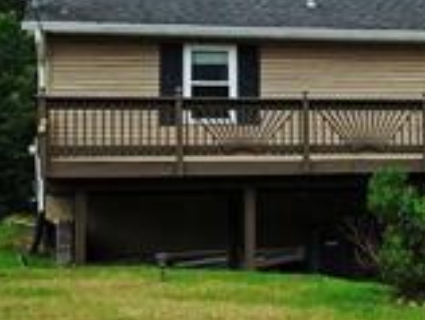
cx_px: 463
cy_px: 73
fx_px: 1144
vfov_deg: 15.8
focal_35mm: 93
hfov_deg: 20.1
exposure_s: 1/7939
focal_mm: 6.5
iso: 64
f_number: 1.4
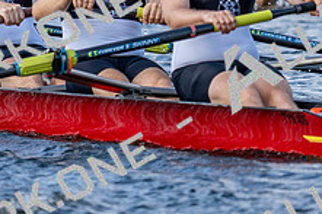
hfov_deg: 3.0
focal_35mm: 699
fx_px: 6247
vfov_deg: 2.0
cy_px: -24
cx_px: 99
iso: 400
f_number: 5.6
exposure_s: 1/1600
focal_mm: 266
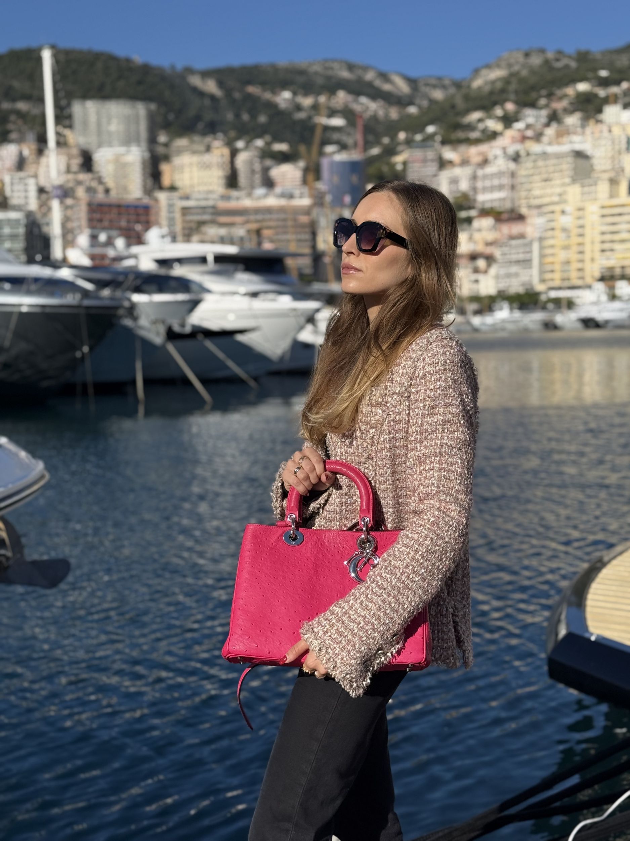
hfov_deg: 30.3
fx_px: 1165
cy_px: 420
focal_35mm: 48
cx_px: 315
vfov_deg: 39.7
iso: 64
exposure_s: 1/7143
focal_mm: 6.76
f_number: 1.78
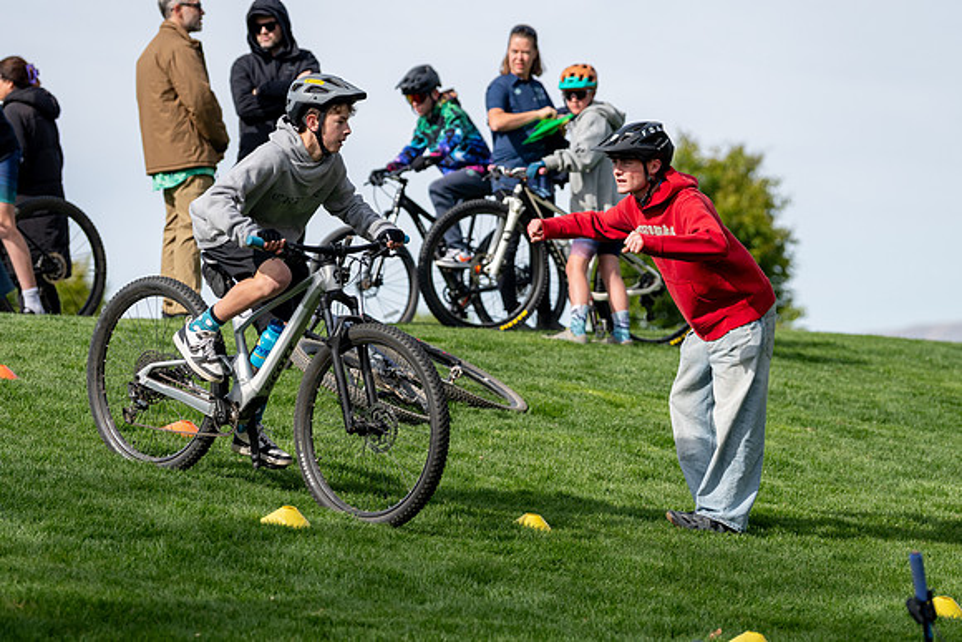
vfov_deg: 7.0
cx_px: 481
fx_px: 5212
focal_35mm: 195
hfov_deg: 10.5
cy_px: 321
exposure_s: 1/2000
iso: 200
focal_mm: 130
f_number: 3.5
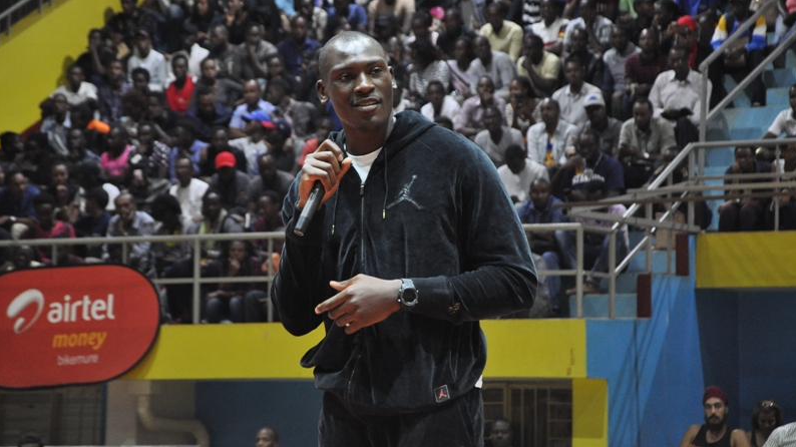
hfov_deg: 13.9
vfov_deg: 7.8
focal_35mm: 155
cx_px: 399
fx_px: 3270
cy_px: 217
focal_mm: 98
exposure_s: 1/45
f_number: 6.7
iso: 1600
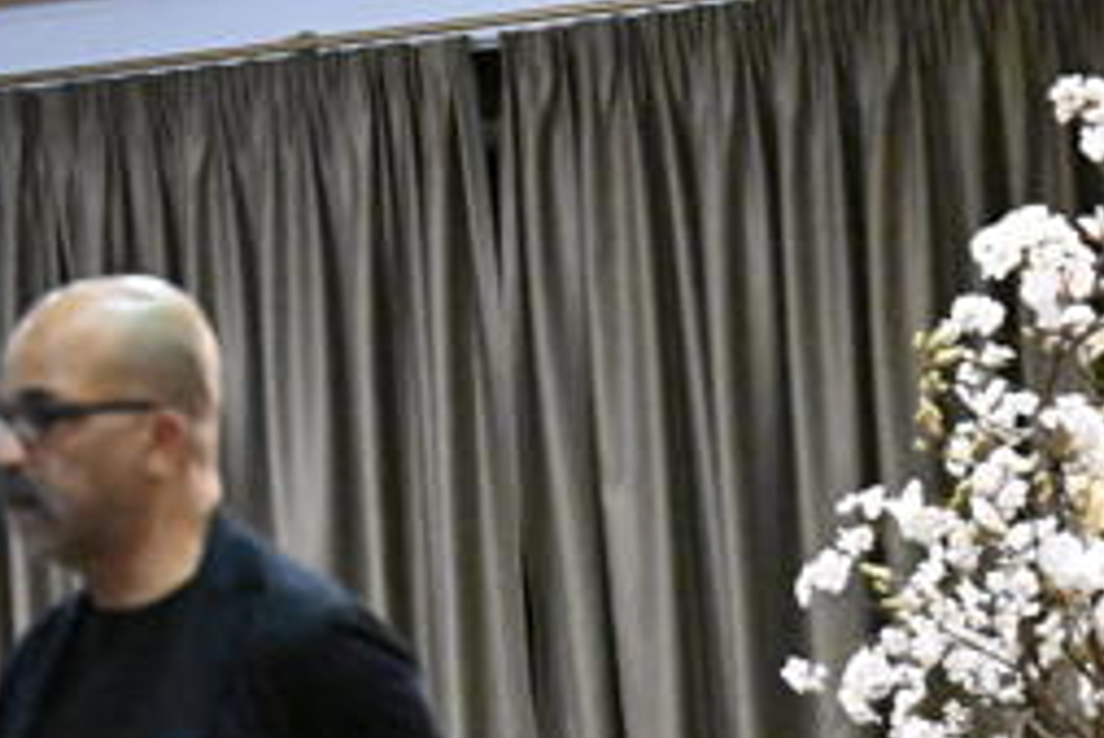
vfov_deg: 6.5
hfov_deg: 9.7
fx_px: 6443
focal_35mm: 210
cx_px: -231
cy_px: 1000
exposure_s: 1/200
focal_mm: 77
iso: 25600
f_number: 2.8
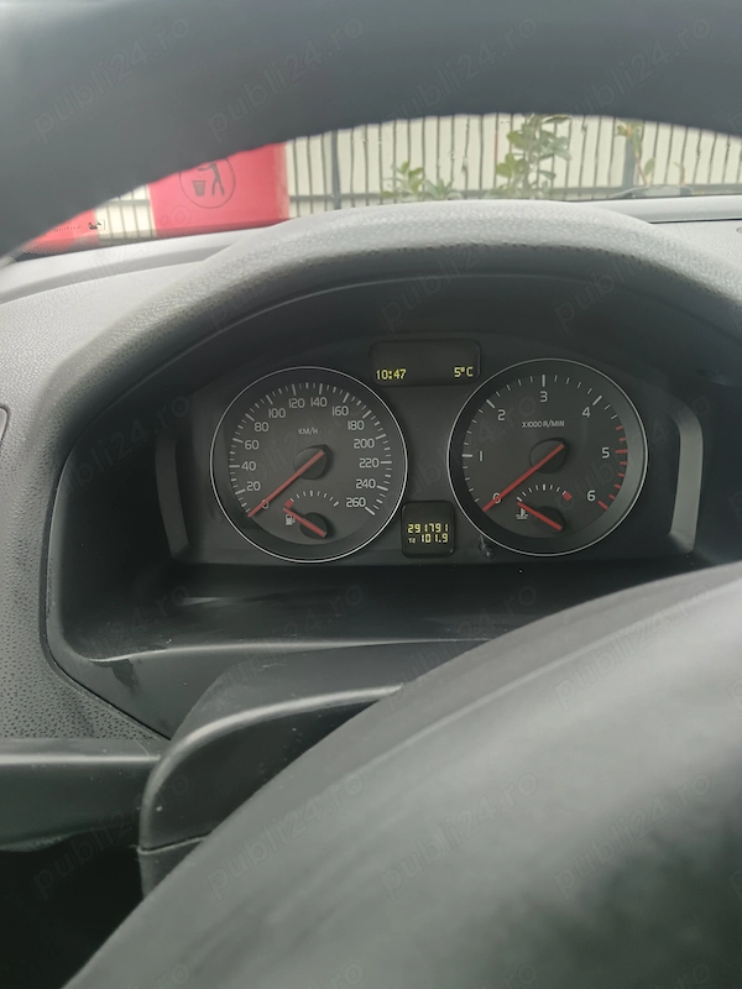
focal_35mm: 27
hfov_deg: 51.4
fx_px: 772
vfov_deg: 65.3
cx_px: 371
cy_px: 494
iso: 770
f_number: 1.9
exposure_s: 1/50
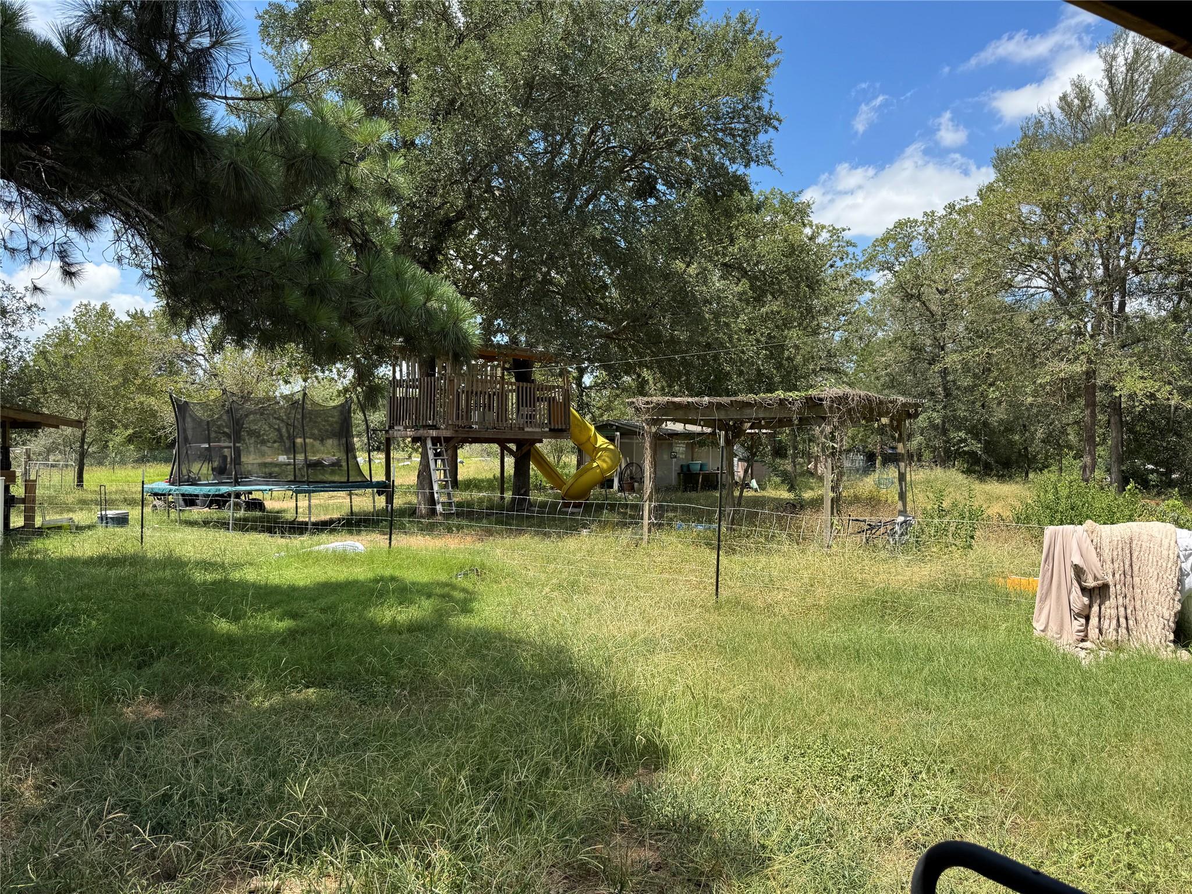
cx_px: 596
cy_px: 447
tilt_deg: -1.7
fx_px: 826
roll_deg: -0.8
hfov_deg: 71.6
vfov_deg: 56.8
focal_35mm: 24
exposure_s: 1/2174
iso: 80
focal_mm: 6.76
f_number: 1.78
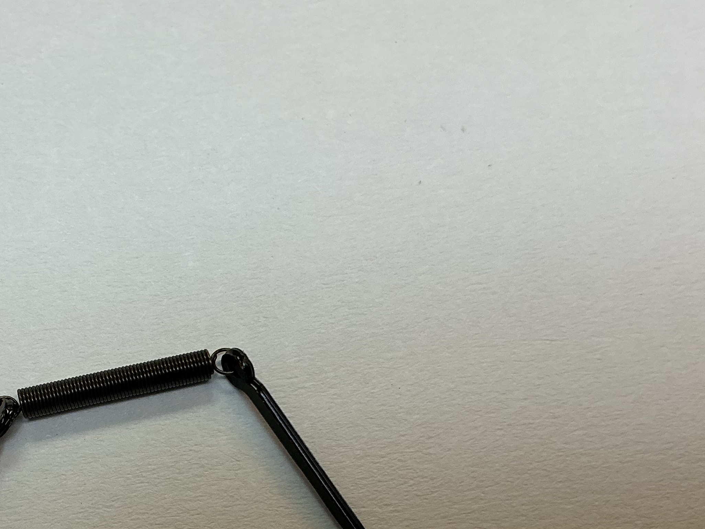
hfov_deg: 32.8
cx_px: 137
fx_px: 1161
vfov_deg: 25.5
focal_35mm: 57
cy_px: 364
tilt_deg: -75.7
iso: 25
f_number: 1.8
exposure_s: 1/100
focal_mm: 3
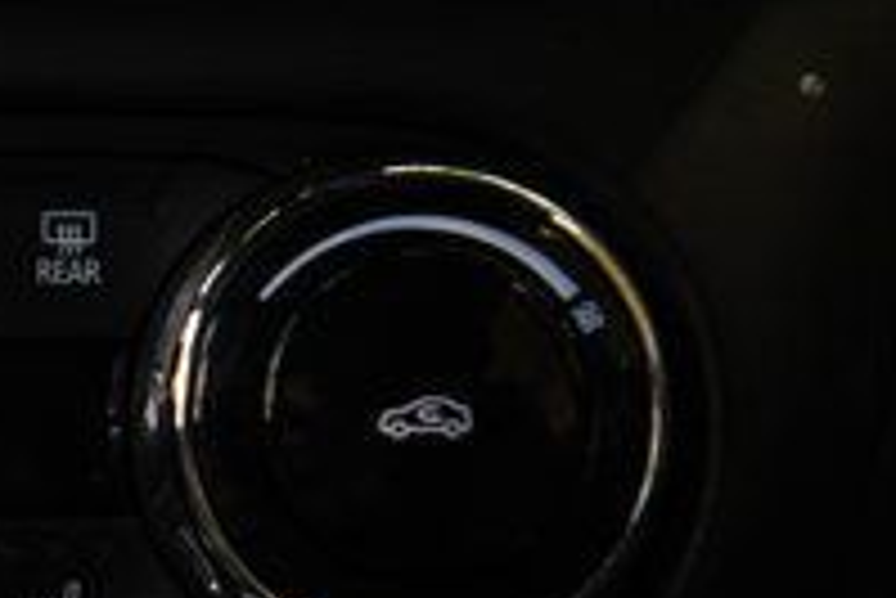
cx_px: -320
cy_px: 398
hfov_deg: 14.4
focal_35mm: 135
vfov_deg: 10.2
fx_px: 3362
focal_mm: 42
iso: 1000
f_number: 3.2
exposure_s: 1/250
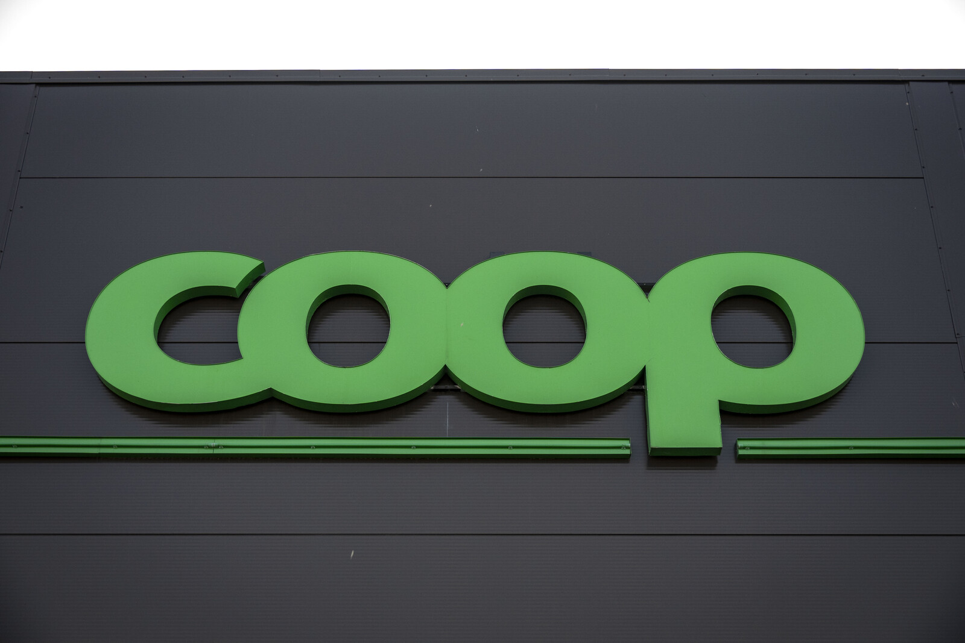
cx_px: 482
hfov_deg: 39.6
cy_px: 322
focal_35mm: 50
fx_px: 1340
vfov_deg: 27.0
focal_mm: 50
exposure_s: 1/1000
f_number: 5.6
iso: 1100
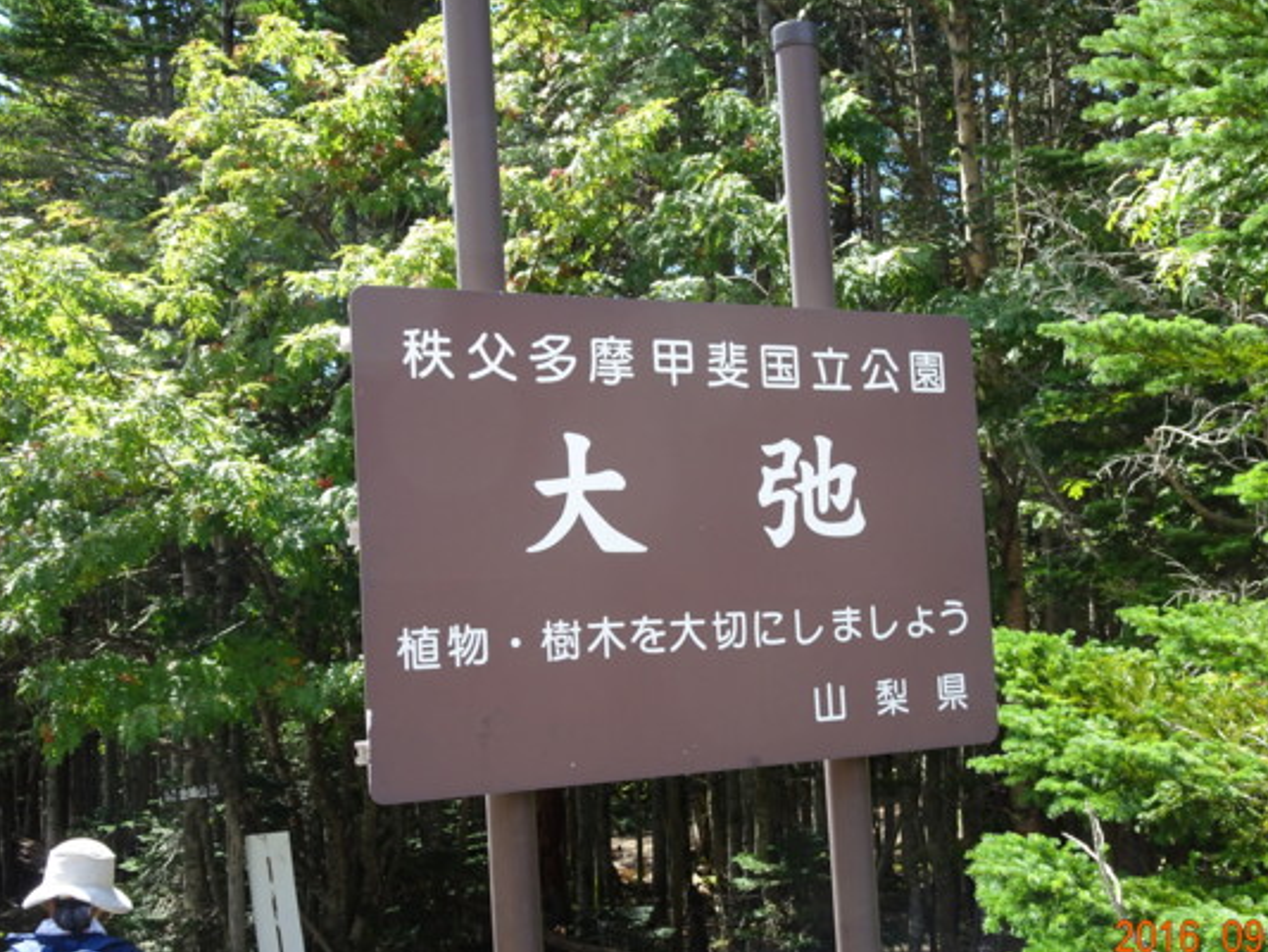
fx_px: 1649
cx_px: 709
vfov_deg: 32.2
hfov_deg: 42.0
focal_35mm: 45
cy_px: 497
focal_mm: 6.8
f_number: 4
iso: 80
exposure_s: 1/100
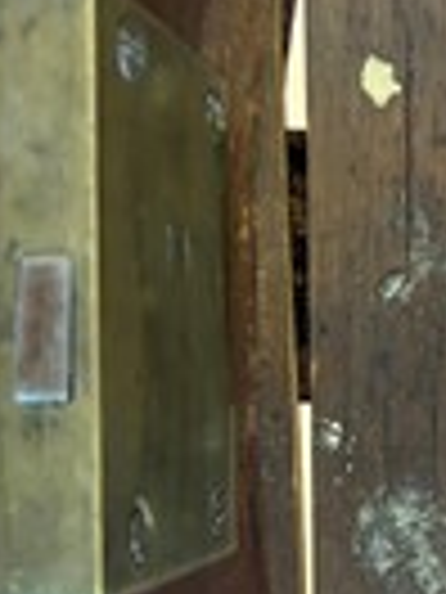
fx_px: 1357
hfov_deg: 17.7
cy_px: 369
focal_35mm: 79
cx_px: 554
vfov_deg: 24.7
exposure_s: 1/25
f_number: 1.6
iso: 500
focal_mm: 5.96
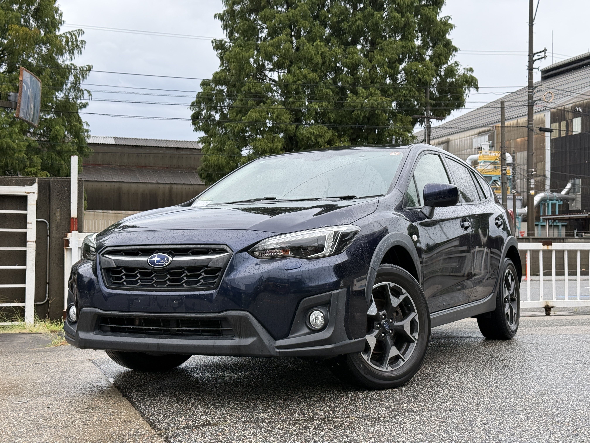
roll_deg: +0.1
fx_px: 818
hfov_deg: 39.7
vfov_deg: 30.3
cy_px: 222
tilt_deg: +2.2
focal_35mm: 48
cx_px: 295
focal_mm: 6.76
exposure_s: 1/987
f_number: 1.78
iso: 80
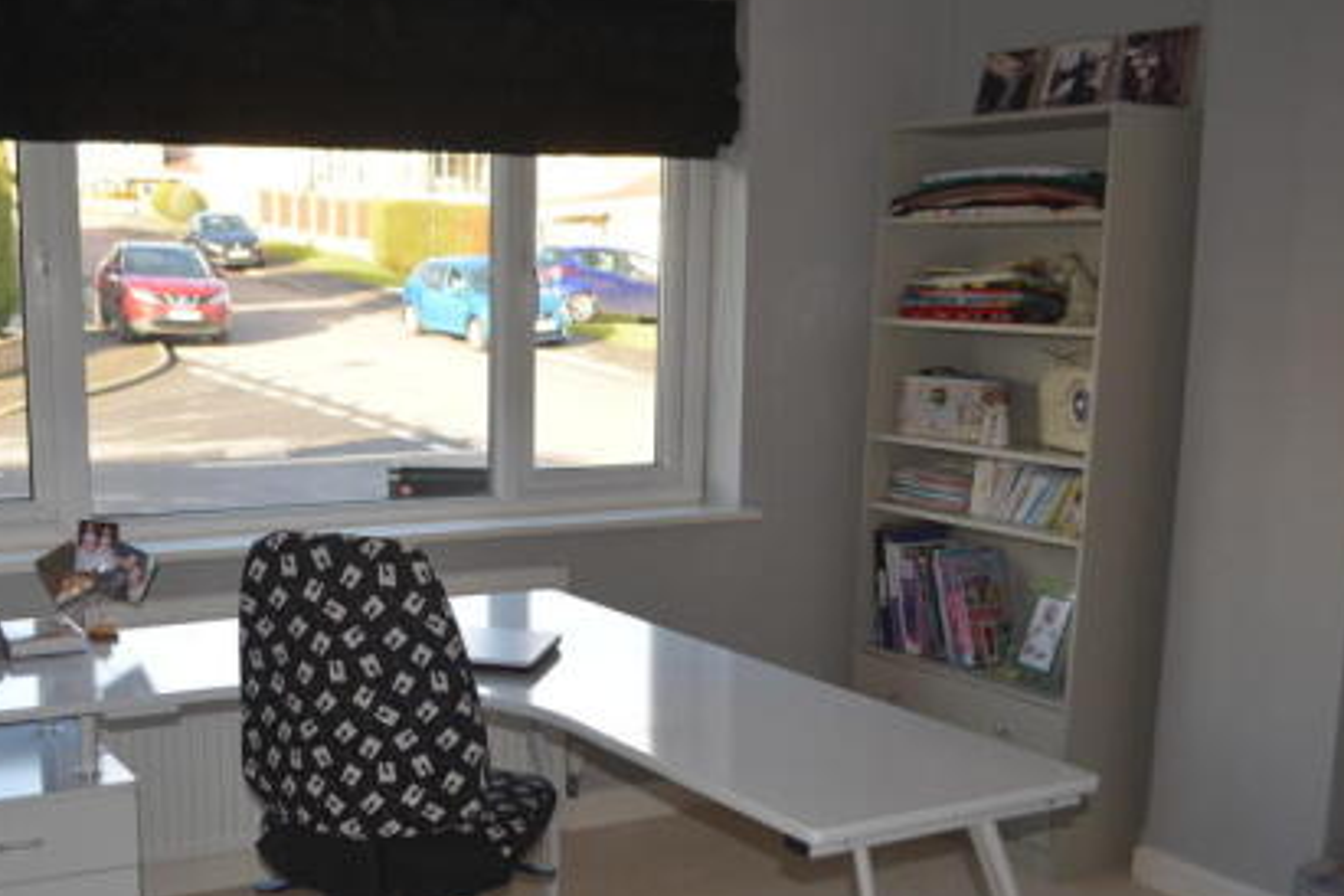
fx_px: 1605
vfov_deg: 31.0
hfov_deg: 44.9
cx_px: 473
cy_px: 584
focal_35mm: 43
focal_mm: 18
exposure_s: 1/125
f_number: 3.5
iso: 250
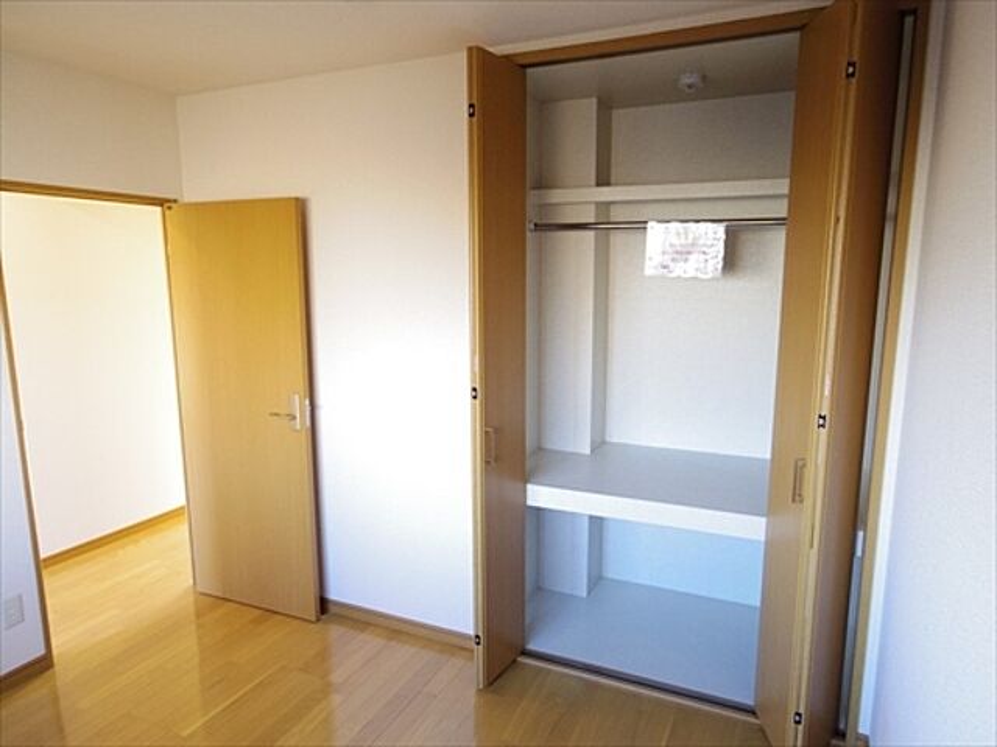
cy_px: 374
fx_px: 662
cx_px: 498
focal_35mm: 23
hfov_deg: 73.9
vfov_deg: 58.9
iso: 500
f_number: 2.8
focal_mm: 5
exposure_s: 1/40
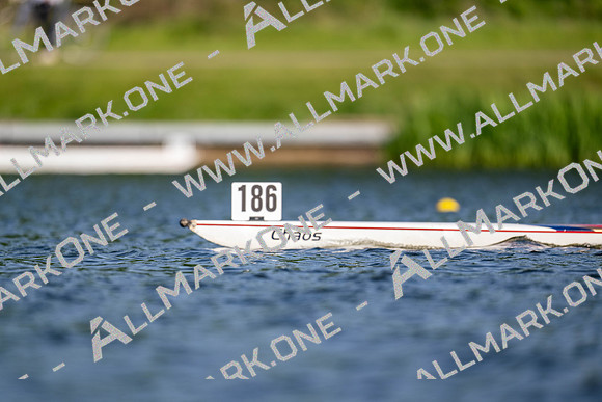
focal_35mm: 600
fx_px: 10035
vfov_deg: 2.3
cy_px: 201
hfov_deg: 3.4
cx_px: 301
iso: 220
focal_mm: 600
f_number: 4
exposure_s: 1/2500
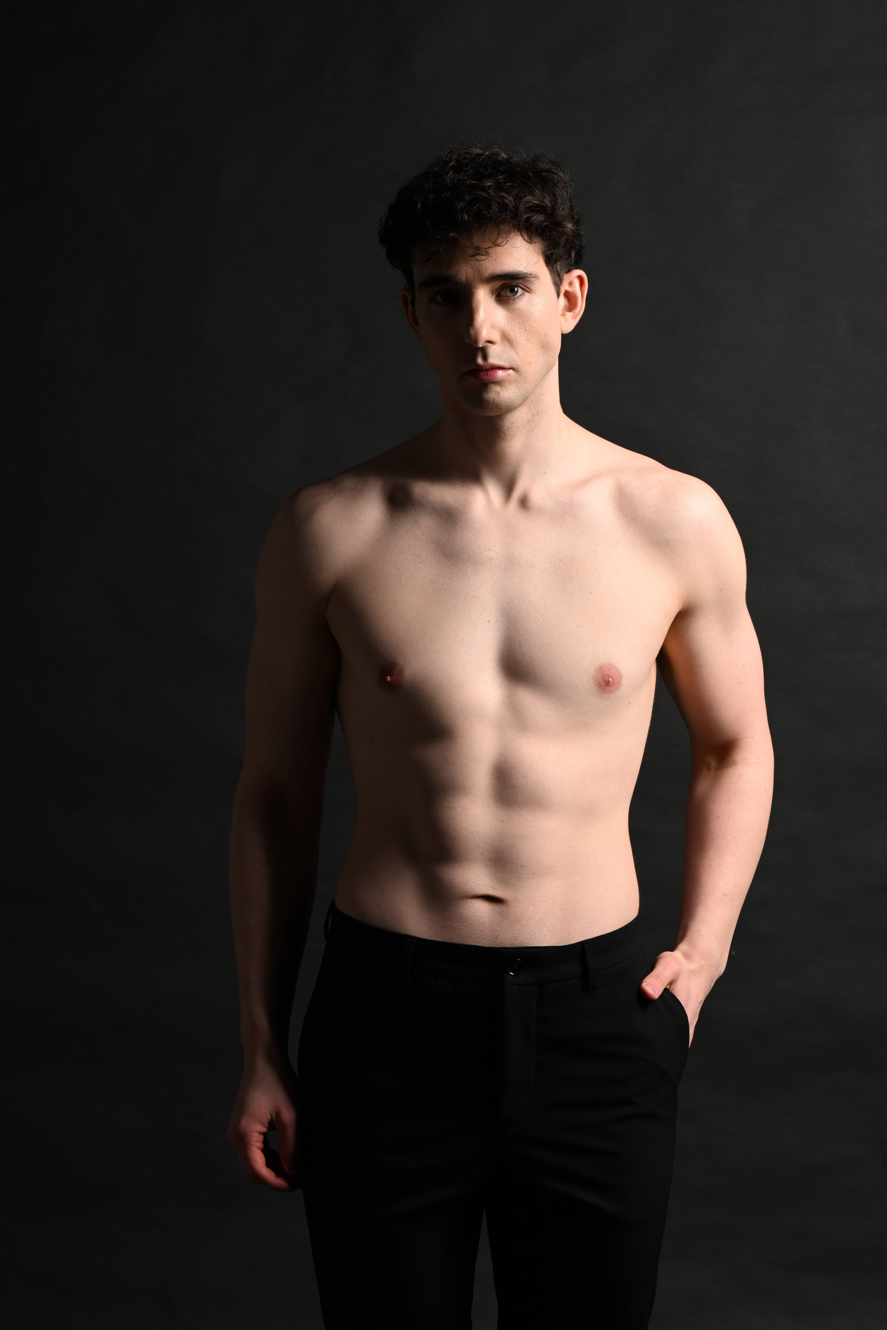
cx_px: 444
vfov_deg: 19.8
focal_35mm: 103
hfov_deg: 13.3
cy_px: 665
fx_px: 3806
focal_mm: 103
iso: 200
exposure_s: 1/125
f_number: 10
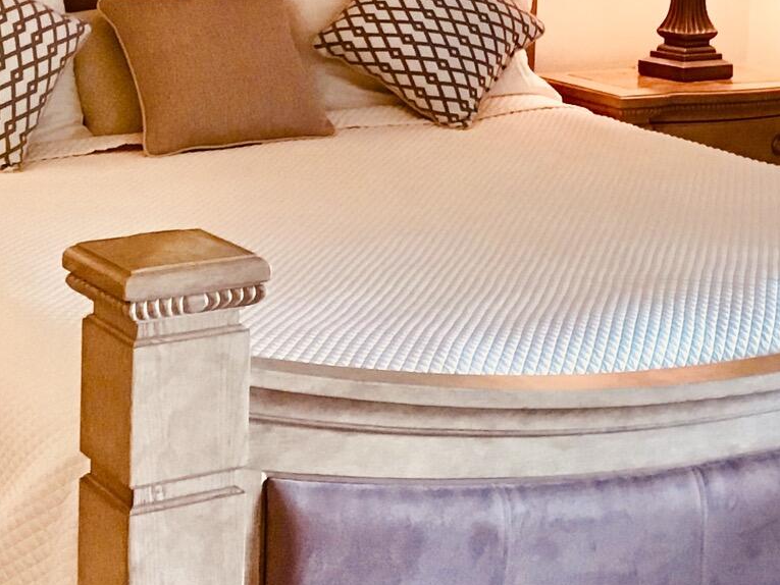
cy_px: -22
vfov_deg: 17.3
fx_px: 1871
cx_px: 505
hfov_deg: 23.5
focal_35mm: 83
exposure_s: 1/30
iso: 125
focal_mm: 3.3
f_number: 2.4
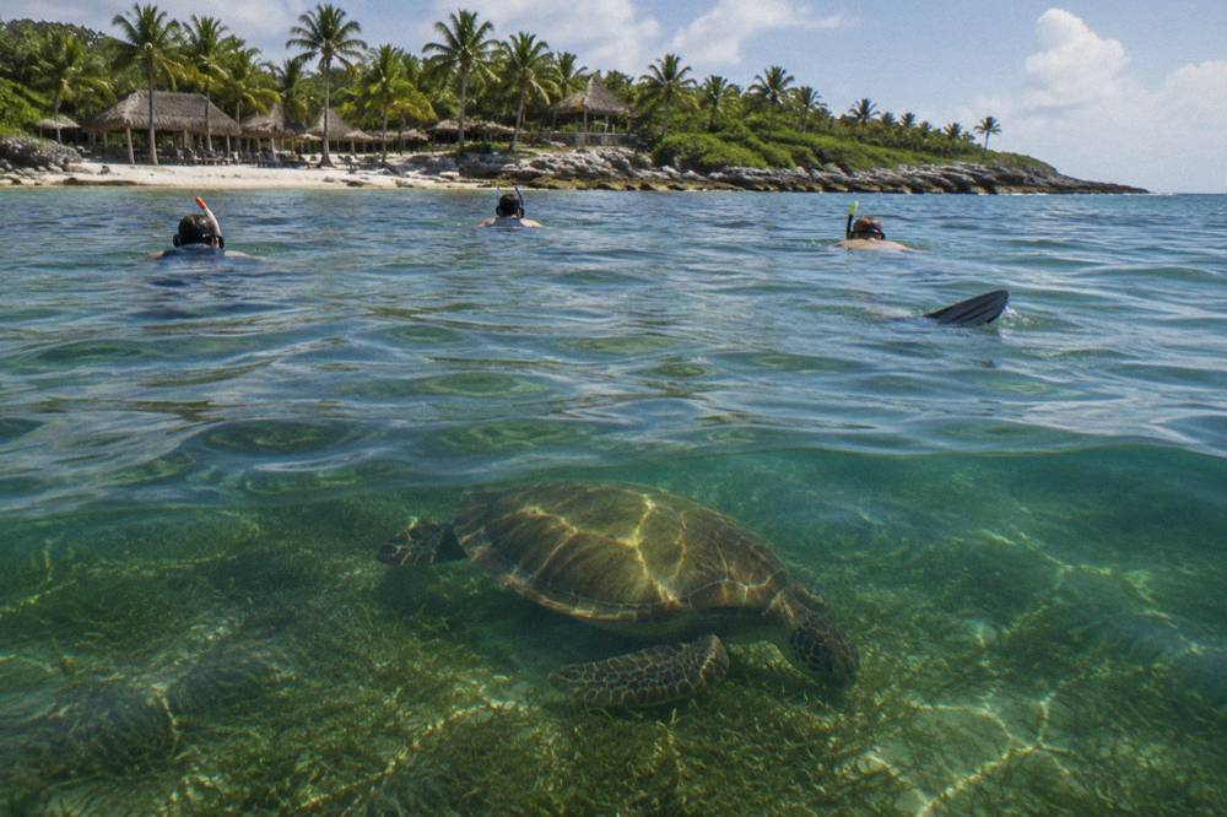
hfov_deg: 54.5
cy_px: 408
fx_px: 1192
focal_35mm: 35
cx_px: 614
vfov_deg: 37.8
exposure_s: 1/320
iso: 500
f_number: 10
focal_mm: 35
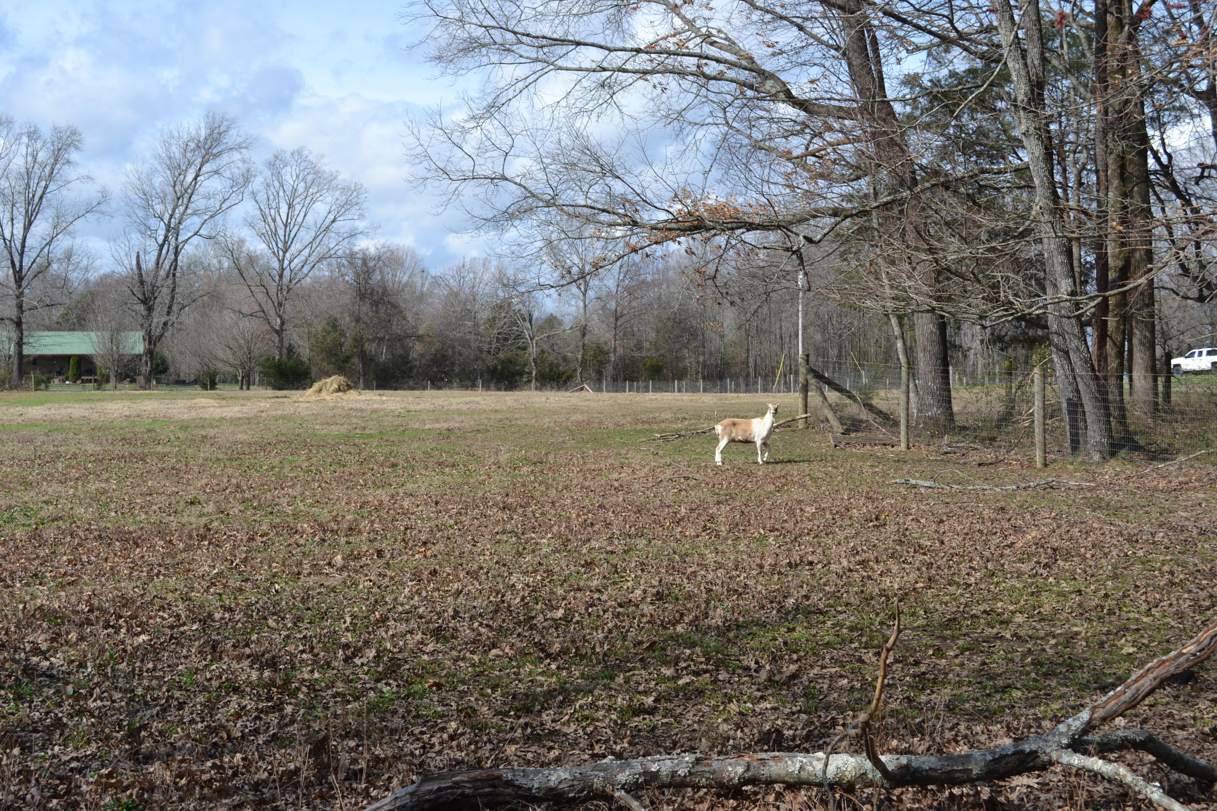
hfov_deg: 41.1
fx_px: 1623
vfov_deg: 28.1
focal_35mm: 48
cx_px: 608
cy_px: 406
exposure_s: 1/200
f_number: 7.1
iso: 100
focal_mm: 32
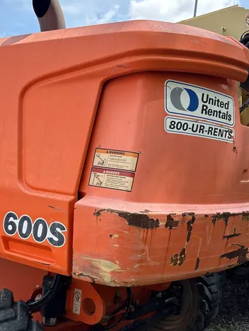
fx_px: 393
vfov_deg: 45.3
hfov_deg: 35.2
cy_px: 209
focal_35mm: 41
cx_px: 123
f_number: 1.6
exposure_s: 1/801
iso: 50
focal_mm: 5.96
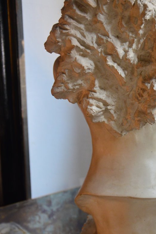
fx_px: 632
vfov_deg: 21.0
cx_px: 119
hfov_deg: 14.0
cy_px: 132
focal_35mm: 97
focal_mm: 42
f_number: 4.8
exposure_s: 1/30
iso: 800
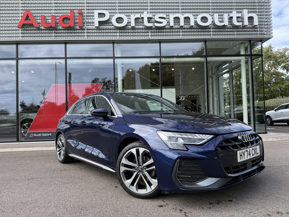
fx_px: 200
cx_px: 144
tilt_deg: +2.4
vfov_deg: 56.8
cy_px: 108
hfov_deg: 71.6
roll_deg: +1.8
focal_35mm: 24
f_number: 1.78
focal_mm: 6.76
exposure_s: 1/1337
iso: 80
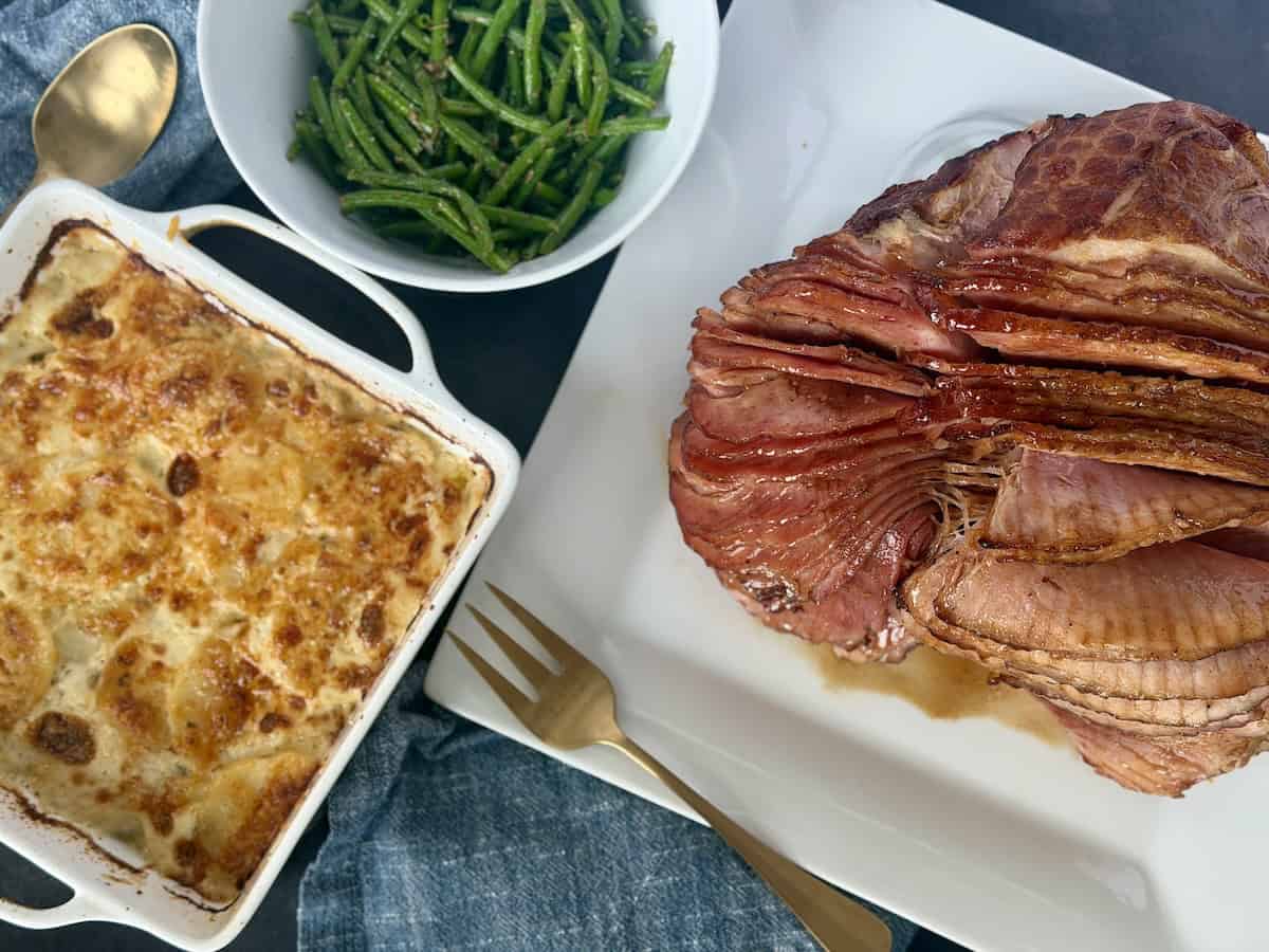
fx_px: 1760
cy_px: 476
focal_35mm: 48
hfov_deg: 39.7
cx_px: 634
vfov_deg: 30.3
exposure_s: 1/60
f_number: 1.8
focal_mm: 6.8
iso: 80
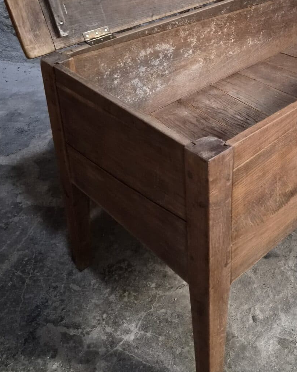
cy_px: 66
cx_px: 217
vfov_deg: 39.3
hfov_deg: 32.9
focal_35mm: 45
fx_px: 495
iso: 1250
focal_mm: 5.4
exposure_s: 1/50
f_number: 1.8
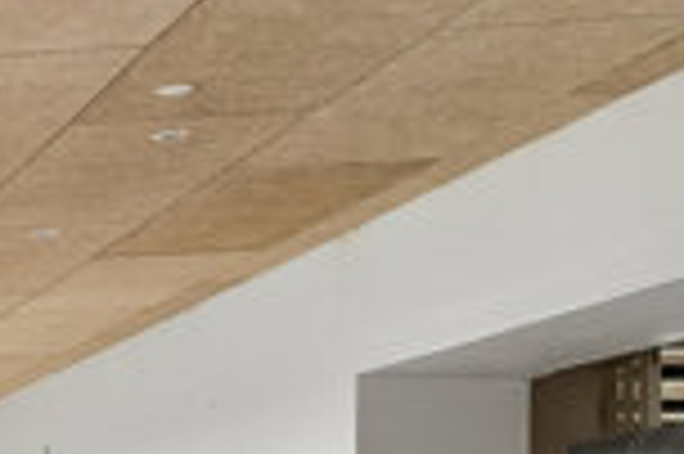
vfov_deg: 13.7
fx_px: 1803
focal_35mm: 95
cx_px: -540
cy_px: 636
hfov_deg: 17.5
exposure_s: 1/40
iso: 200
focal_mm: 12
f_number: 8
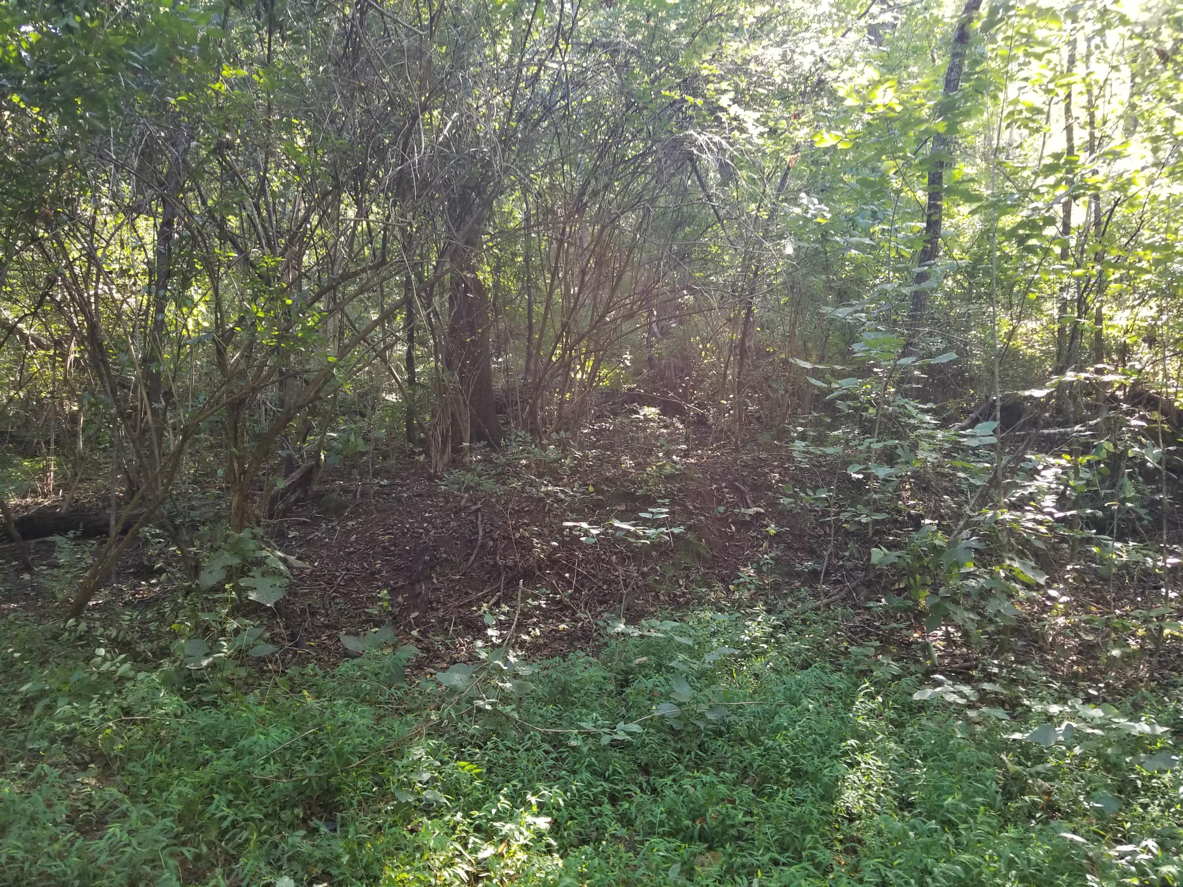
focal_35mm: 26
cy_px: 444
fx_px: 889
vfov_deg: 53.1
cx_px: 592
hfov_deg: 67.3
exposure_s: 1/60
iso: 160
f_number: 1.7
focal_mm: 4.3
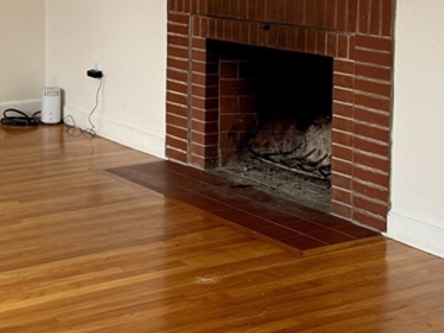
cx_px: 68
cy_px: 20
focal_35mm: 77
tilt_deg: -5.8
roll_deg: +0.2
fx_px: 987
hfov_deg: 24.8
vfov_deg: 18.7
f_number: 1.78
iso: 100
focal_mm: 6.76
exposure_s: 1/121
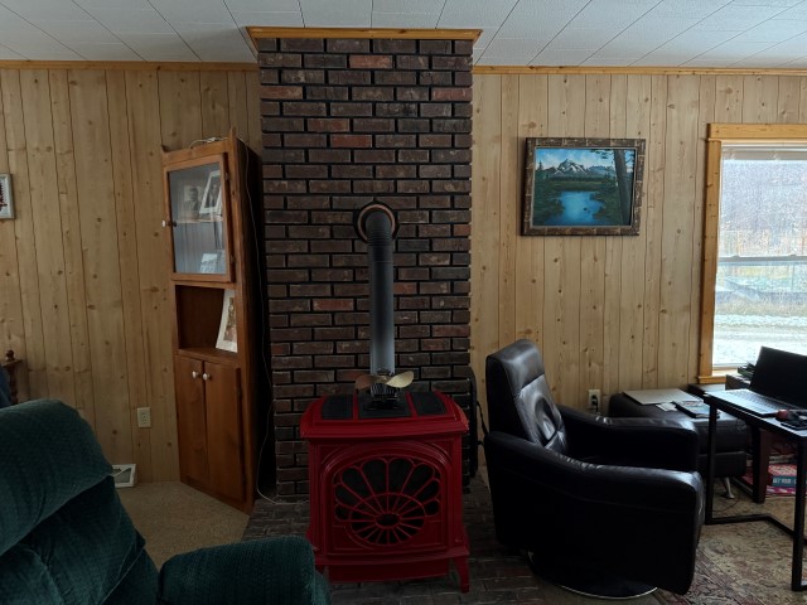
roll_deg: +1.2
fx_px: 560
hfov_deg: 71.6
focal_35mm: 24
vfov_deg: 56.8
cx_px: 404
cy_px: 302
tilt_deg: -5.8
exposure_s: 1/30
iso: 1250
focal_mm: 6.76
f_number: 1.78
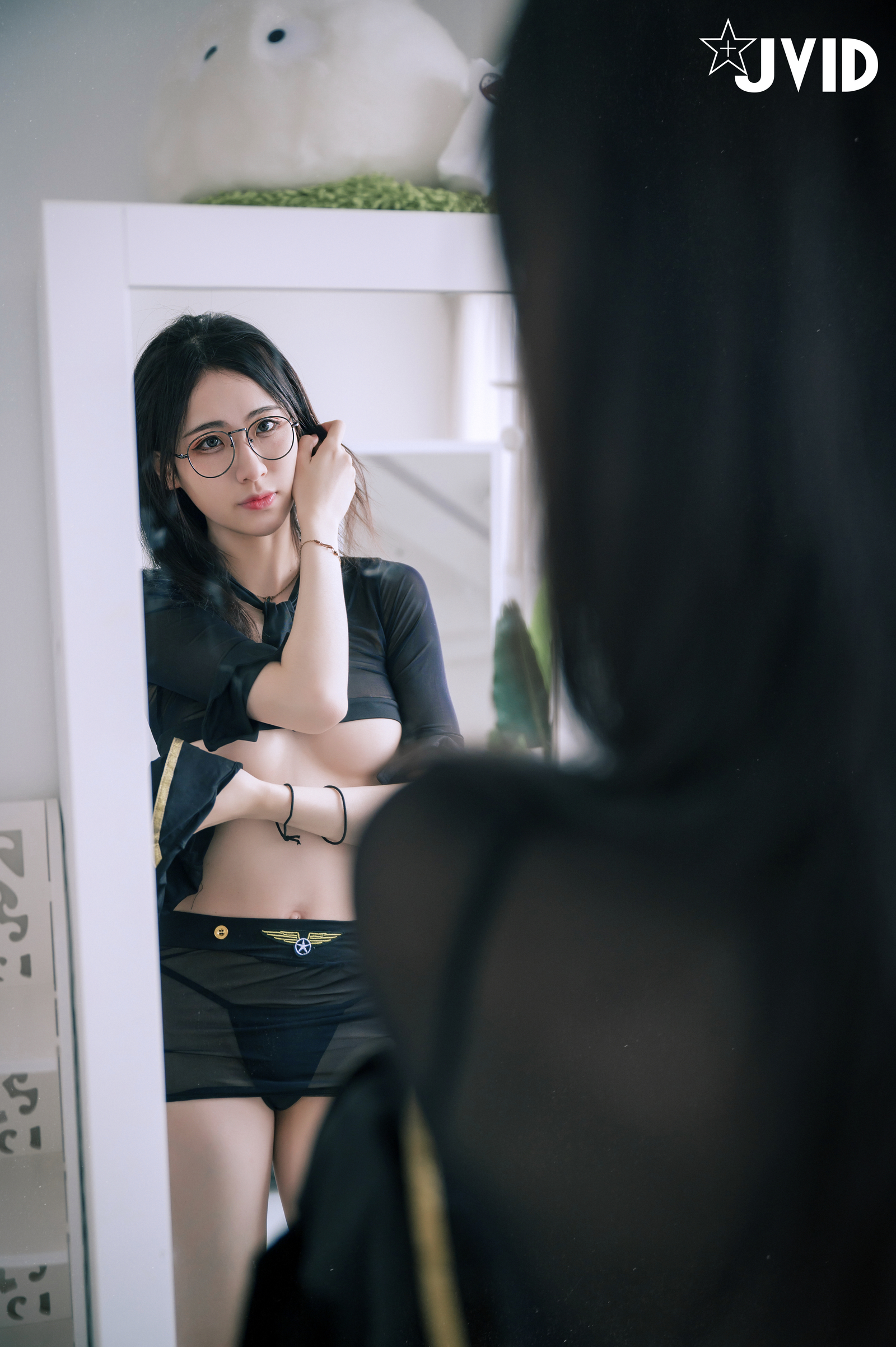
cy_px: 674
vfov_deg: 47.4
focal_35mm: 41
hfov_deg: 32.6
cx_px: 448
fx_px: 1533
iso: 320
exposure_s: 1/80
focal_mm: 41
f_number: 2.8
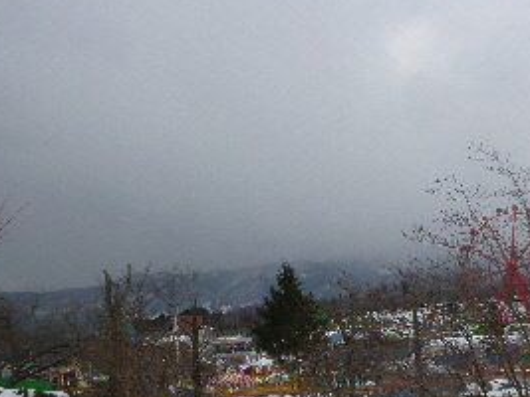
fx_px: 689
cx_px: 310
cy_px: 219
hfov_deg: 42.0
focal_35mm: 45
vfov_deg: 32.1
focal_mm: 4.3
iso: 100
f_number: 8
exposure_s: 1/200
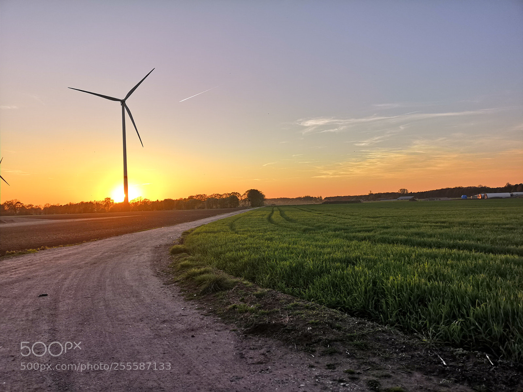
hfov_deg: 65.3
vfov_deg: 51.4
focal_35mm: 27
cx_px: 262
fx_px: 408
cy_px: 196
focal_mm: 3.95
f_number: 1.8
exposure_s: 1/569
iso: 50
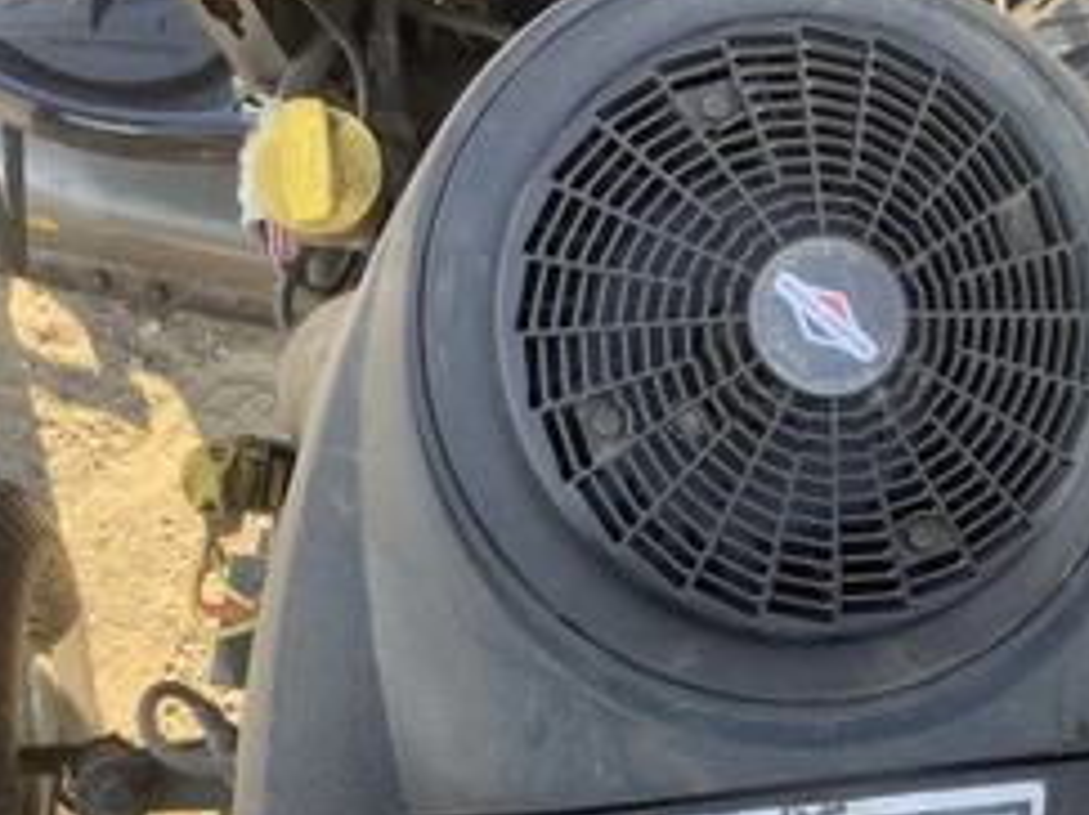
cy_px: 533
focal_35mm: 51
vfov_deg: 28.4
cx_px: 668
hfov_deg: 37.3
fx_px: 1604
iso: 40
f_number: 2.4
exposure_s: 1/120
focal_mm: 3.3
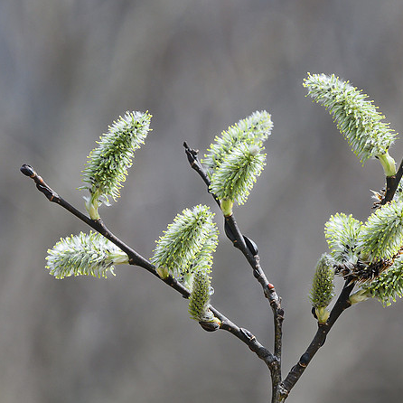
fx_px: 15793
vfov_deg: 1.5
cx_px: 265
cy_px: 212
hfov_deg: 1.5
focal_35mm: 1199
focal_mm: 420
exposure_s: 1/1250
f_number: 7.1
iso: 560
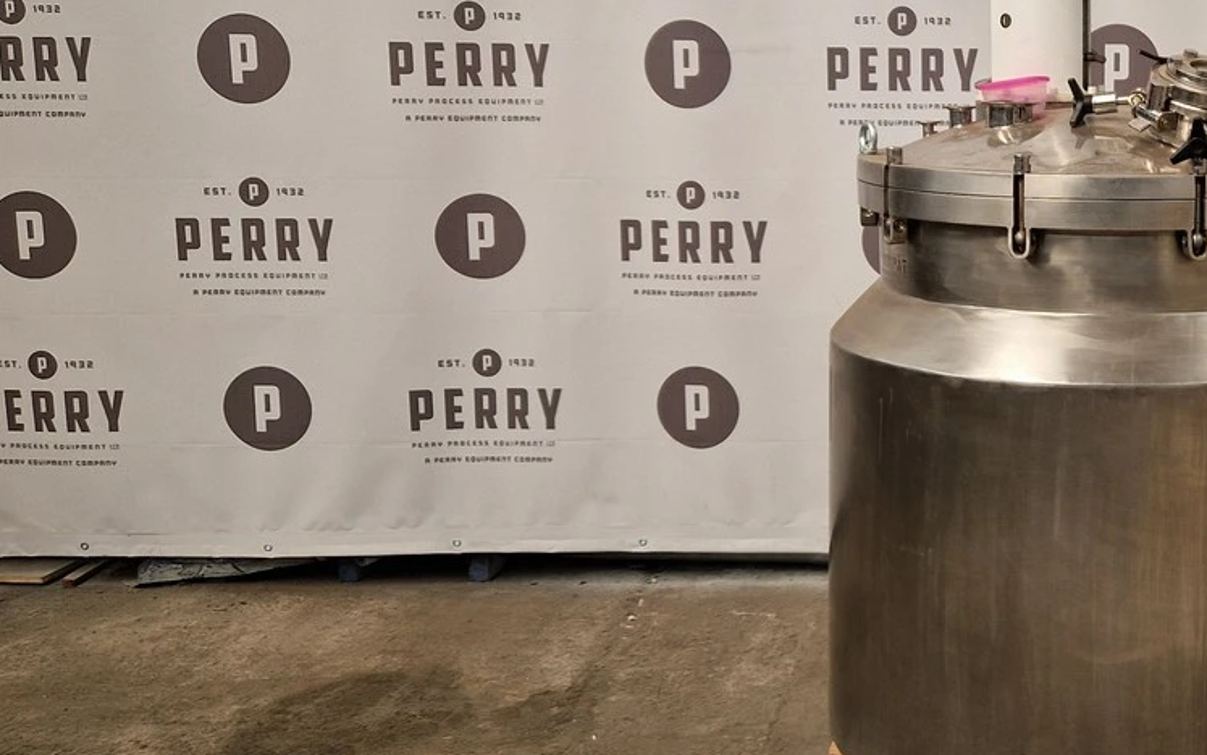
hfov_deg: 39.3
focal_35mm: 47
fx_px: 1546
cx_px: 1110
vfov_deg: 27.3
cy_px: 288
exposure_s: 1/127
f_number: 1.8
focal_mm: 5.4
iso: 50
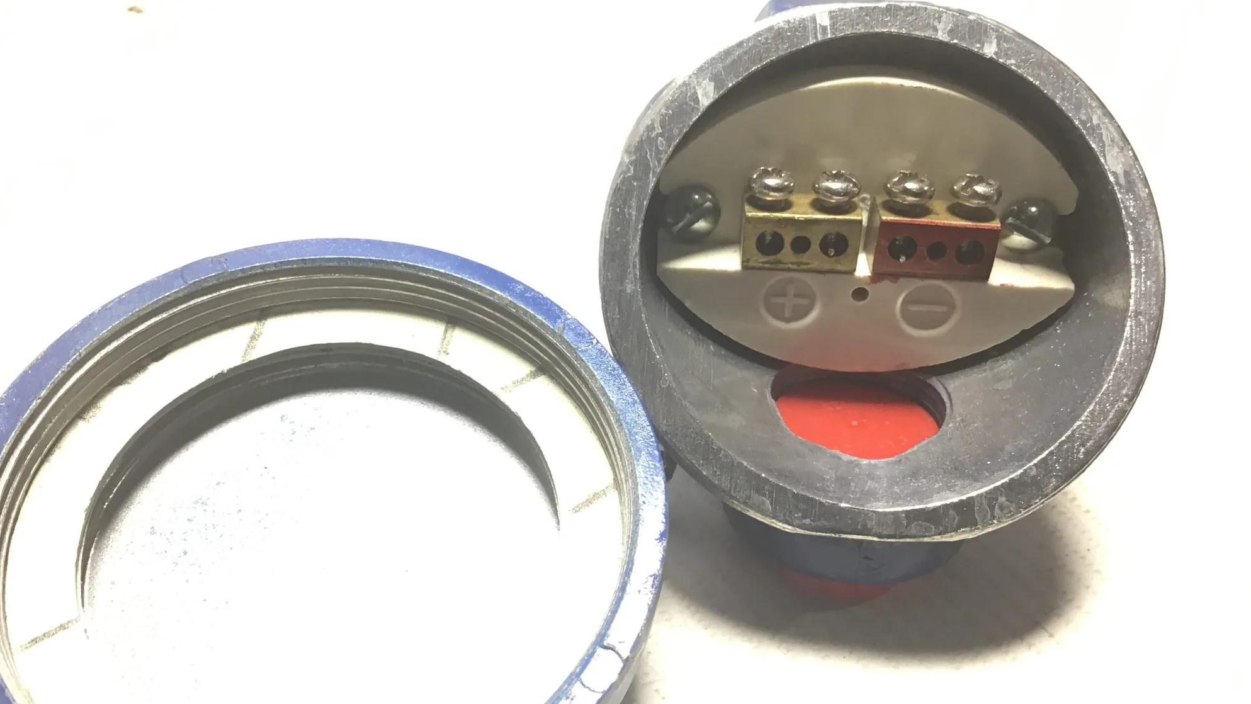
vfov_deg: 34.7
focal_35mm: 34
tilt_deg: -41.8
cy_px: 367
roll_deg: -5.4
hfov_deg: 58.0
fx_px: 1128
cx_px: 623
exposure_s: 1/40
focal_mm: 3.3
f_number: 2.4
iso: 25
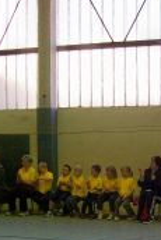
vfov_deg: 24.5
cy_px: 177
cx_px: 148
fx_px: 549
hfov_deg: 16.4
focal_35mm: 82
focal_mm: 6.1
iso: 95
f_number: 2.7
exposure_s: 1/125
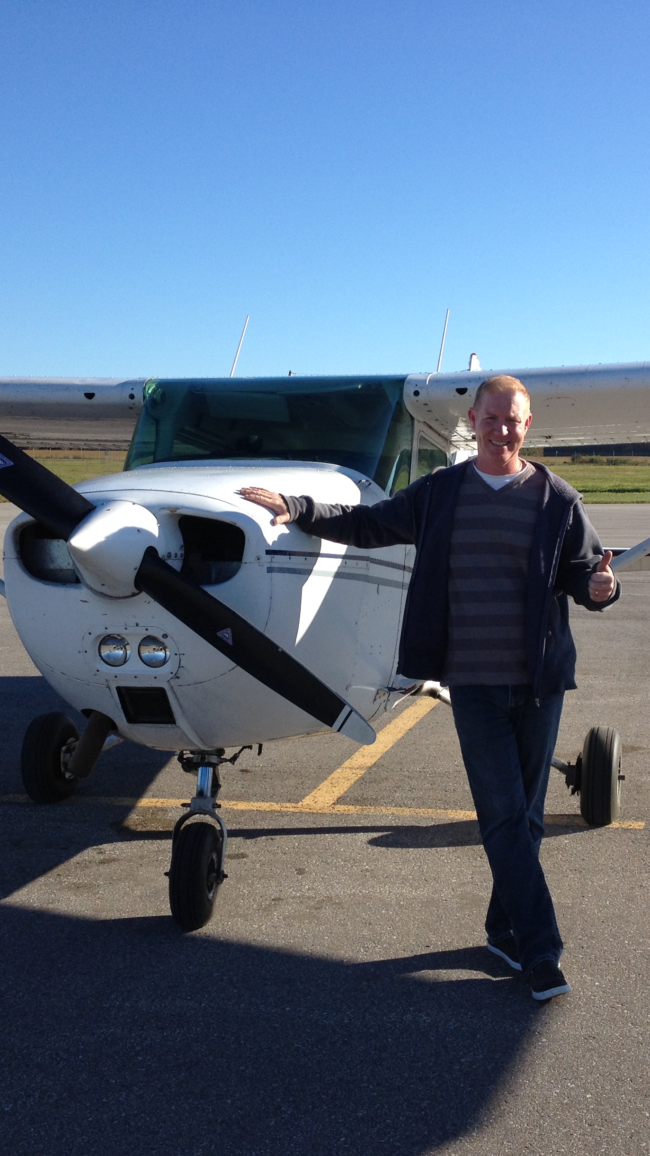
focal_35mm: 51
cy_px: 578
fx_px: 1562
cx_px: 404
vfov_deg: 40.6
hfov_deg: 23.4
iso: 50
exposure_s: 1/1314
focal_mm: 4.28
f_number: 2.4
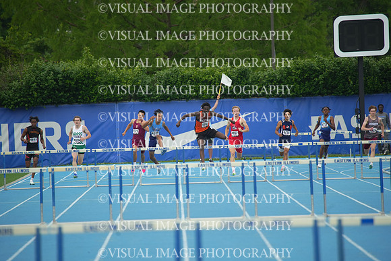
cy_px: 130
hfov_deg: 5.2
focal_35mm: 400
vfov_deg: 3.4
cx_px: 196
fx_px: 4345
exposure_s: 1/1000
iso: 400
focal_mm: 400
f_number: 5.6
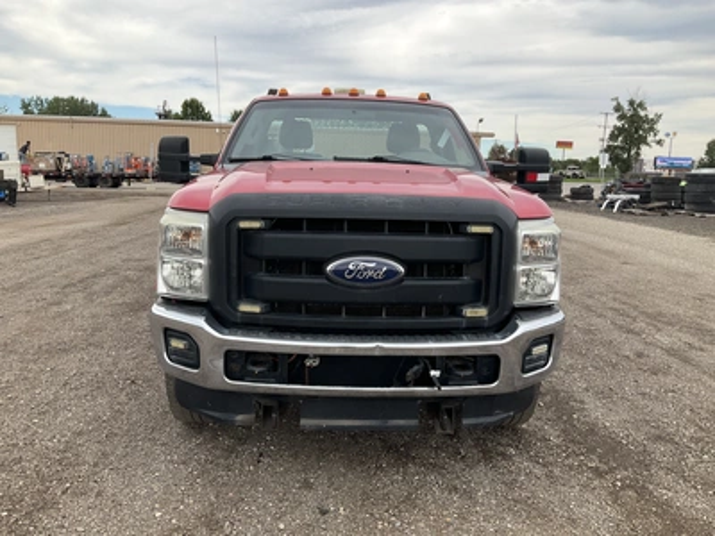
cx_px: 358
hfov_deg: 61.7
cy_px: 268
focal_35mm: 29
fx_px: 599
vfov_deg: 48.2
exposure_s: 1/842
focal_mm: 3
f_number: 1.8
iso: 25
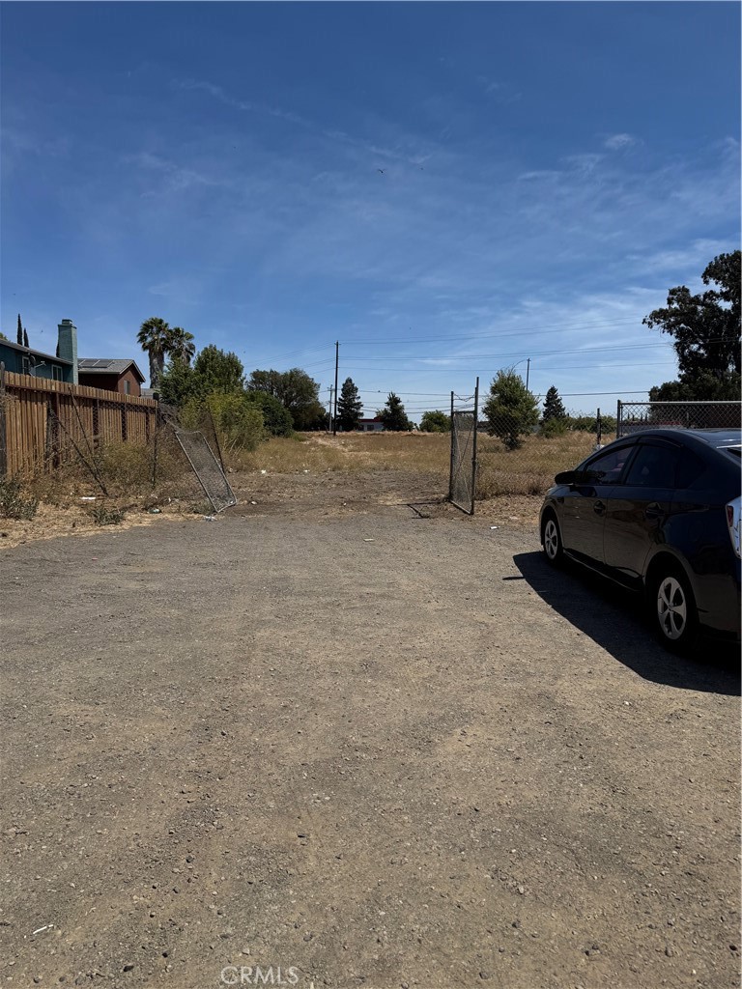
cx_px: 371
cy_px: 494
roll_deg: -0.6
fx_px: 686
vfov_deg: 71.6
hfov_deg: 56.8
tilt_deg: -4.1
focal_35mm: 24
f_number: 1.78
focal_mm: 6.76
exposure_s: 1/7937
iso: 80
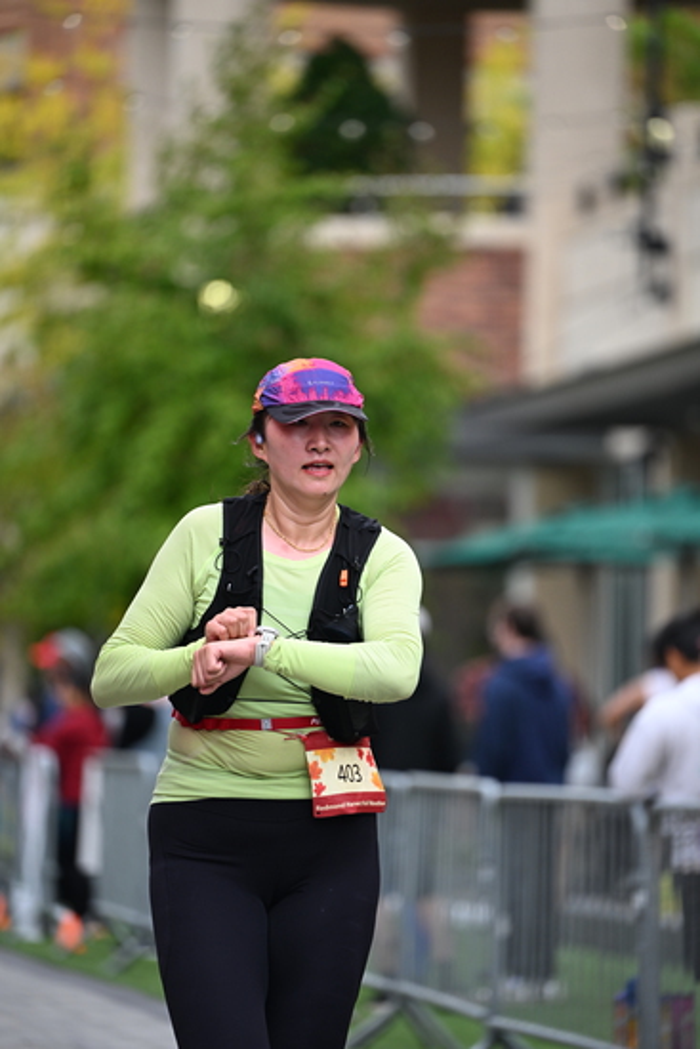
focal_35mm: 195
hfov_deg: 7.0
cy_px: 524
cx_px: 350
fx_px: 5683
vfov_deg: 10.5
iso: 640
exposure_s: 1/2000
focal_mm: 195
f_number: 2.8
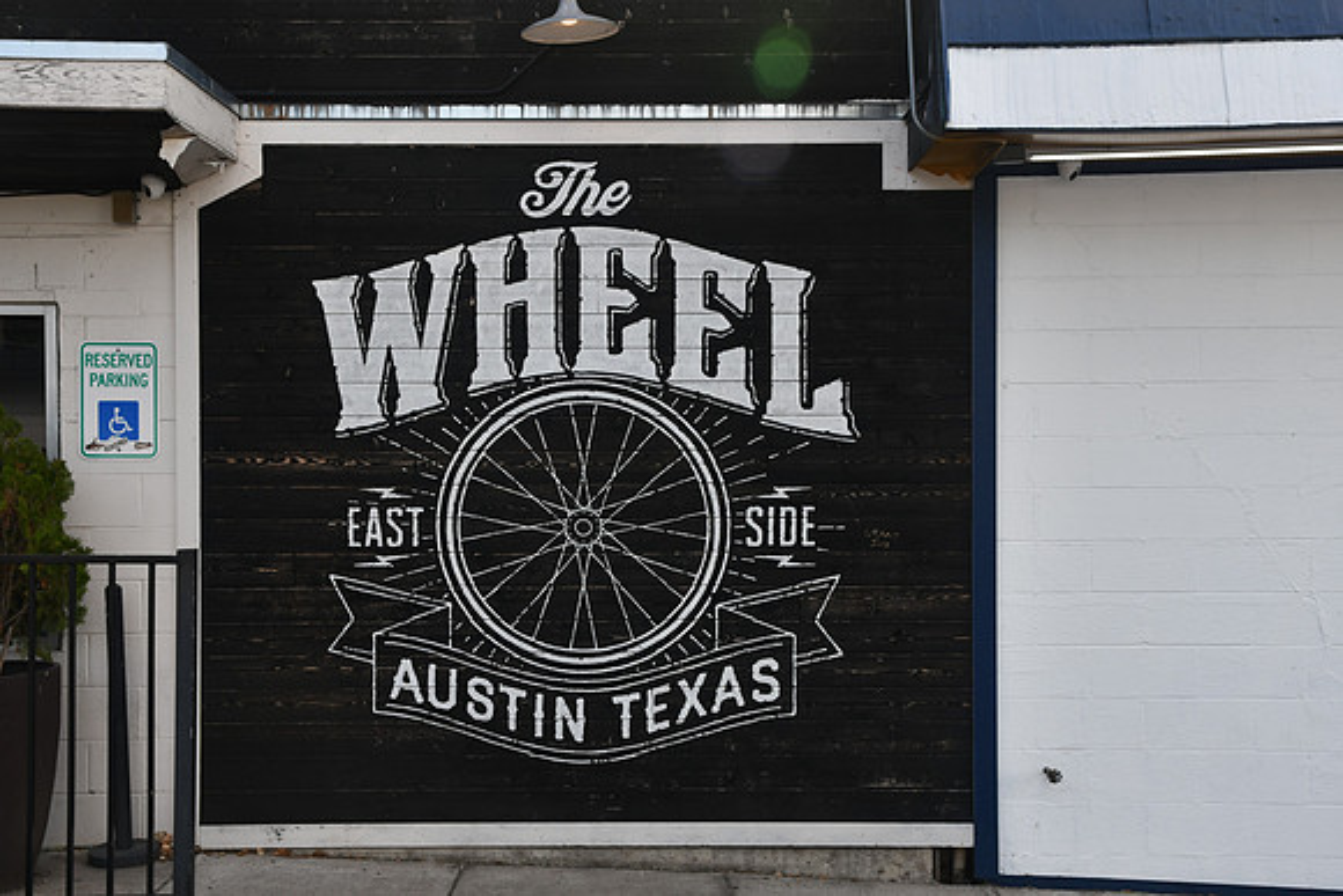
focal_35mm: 42
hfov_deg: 46.4
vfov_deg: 31.9
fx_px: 1567
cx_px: 672
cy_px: 448
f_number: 9
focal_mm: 28
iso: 125
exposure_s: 1/125
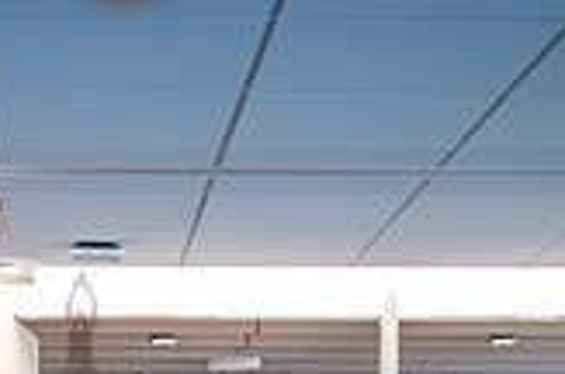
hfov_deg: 16.2
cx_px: 76
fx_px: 1958
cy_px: 665
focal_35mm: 125
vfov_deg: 10.3
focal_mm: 35
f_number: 3.5
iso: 5000
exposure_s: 1/200
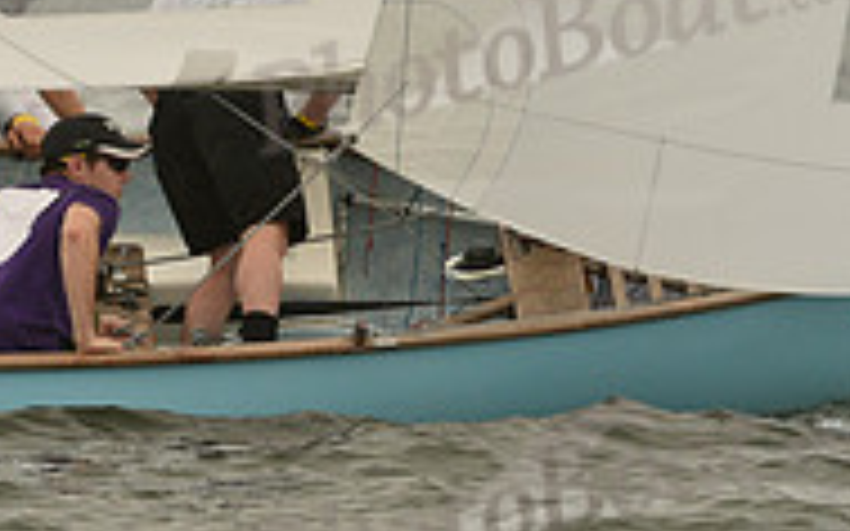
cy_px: -133
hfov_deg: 2.0
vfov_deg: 1.3
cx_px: 22
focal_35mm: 1034
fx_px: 23946
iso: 320
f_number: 7.1
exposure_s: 1/1250
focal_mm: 330
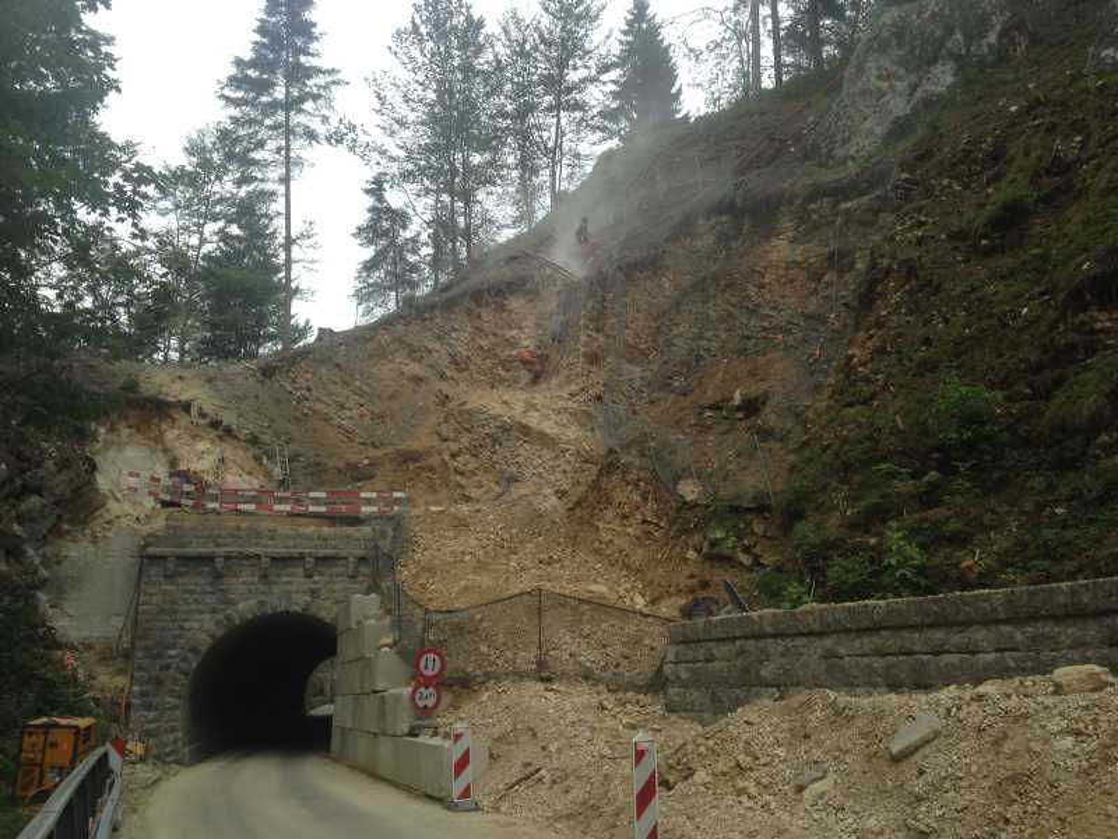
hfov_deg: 55.4
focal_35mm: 33
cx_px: 559
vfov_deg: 42.9
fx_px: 1066
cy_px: 420
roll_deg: +1.4
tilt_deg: +15.9
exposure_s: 1/797
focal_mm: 4.12
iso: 50
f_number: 2.4
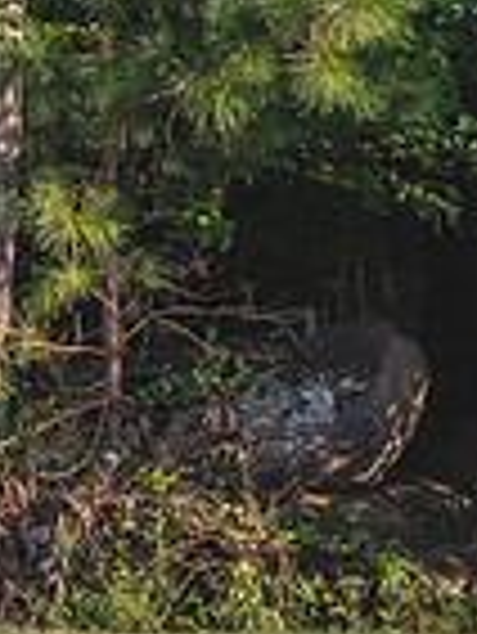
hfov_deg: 6.8
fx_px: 3797
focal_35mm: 207
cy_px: -235
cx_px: -640
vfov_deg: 9.4
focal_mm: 35
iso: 100
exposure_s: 1/200
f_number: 8
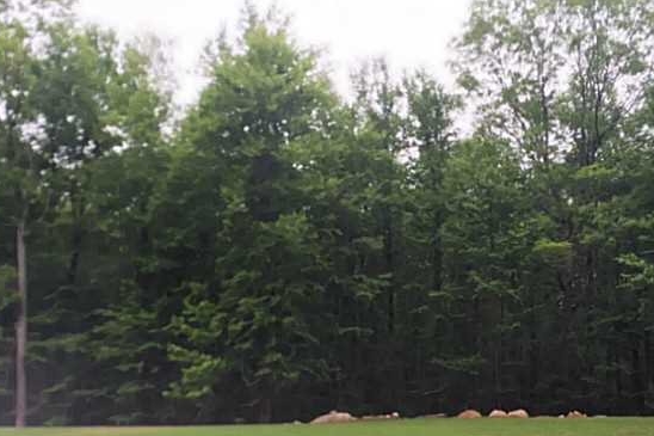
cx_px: 406
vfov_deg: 29.7
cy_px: 355
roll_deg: +1.6
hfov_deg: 44.2
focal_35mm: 44
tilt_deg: +0.5
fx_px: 799
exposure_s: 1/120
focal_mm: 4.15
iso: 32
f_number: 2.2
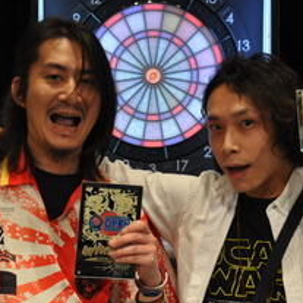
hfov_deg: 14.9
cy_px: 187
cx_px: 132
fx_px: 1159
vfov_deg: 14.9
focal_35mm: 117
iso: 400
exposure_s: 1/30
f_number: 5.6
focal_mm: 42
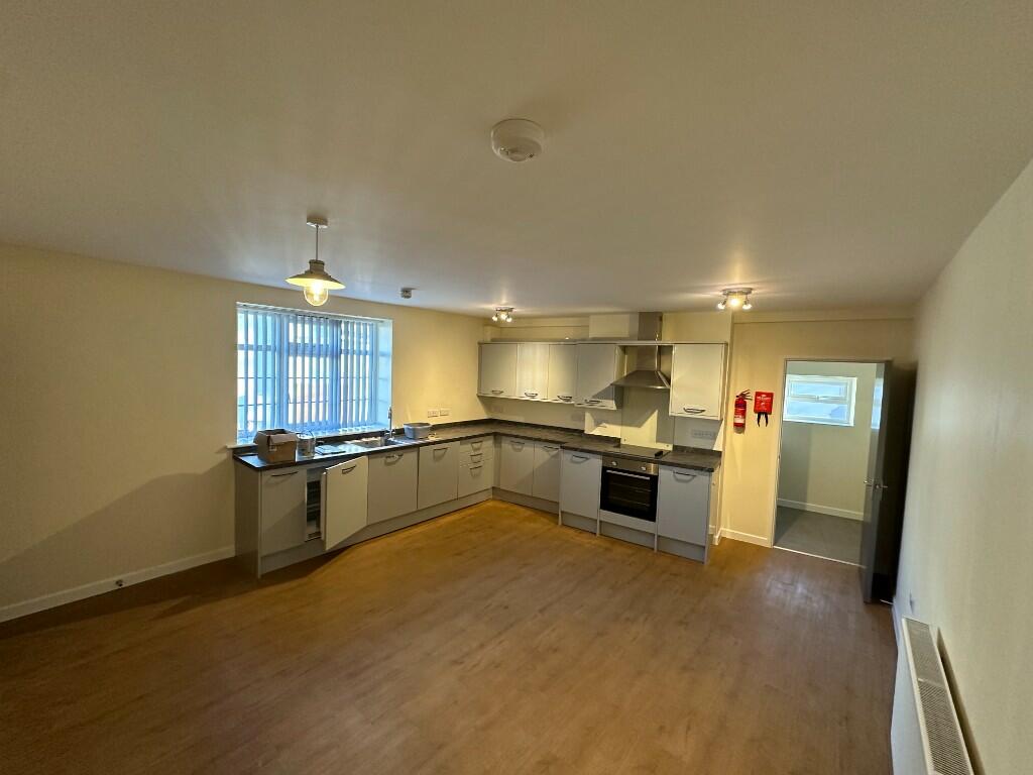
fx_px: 418
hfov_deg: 102.1
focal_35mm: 14
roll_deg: -2.4
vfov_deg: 85.7
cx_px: 516
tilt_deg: -3.5
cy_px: 388
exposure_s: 1/100
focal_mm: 2.22
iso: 250
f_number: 2.2
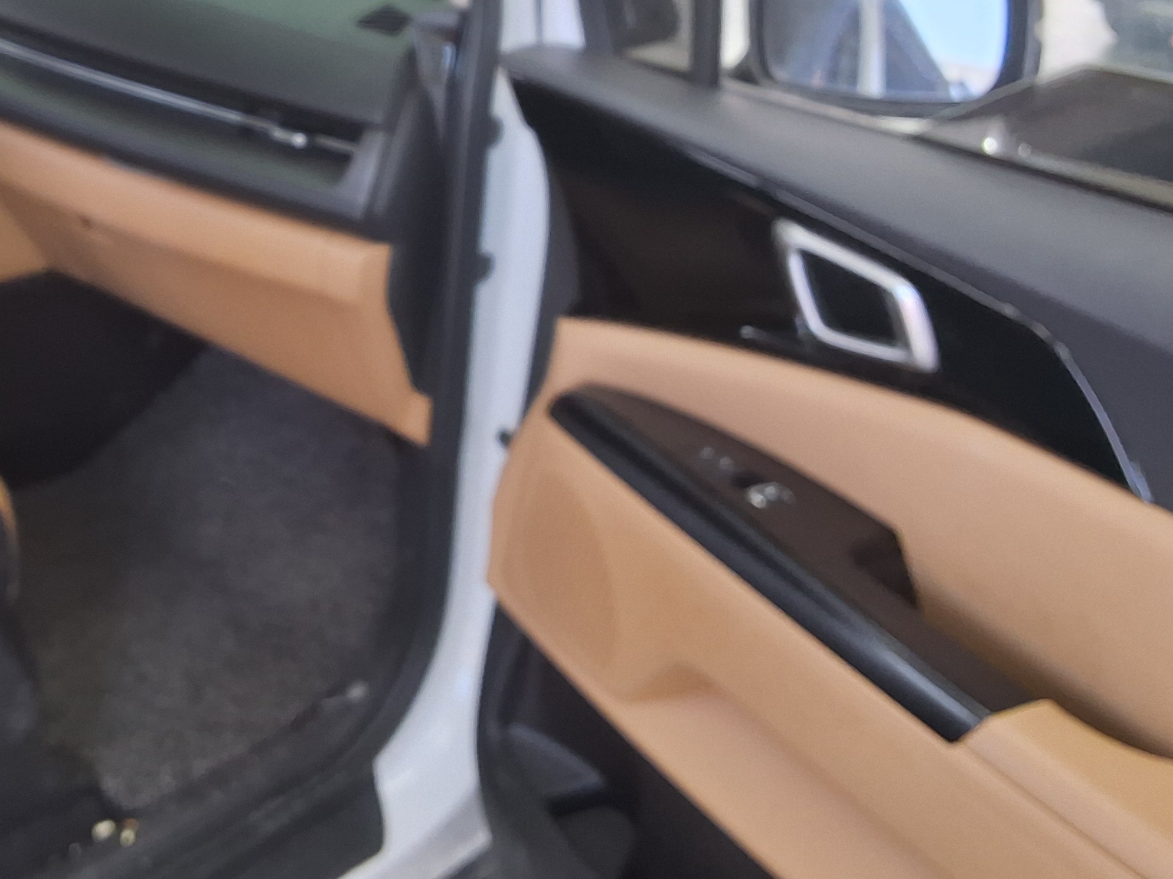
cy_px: 165
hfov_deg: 40.0
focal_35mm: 46
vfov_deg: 30.7
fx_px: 1559
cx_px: 283
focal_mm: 2.91
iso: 64
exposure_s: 1/120
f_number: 1.9
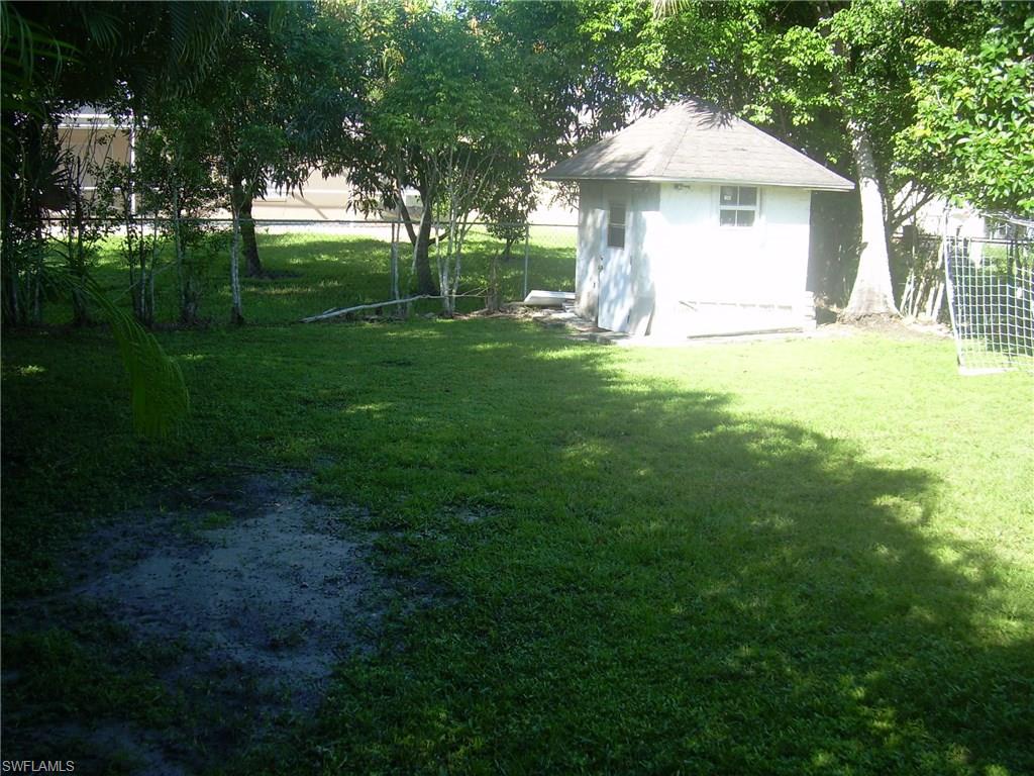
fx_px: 1135
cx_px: 517
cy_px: 388
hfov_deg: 49.0
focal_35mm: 38
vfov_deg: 37.7
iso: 50
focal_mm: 6.3
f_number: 2.8
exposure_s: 1/229
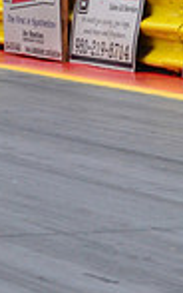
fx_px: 3348
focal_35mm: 420
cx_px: -386
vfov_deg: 5.0
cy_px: -8
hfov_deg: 3.1
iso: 1000
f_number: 8
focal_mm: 70
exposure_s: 1/1000
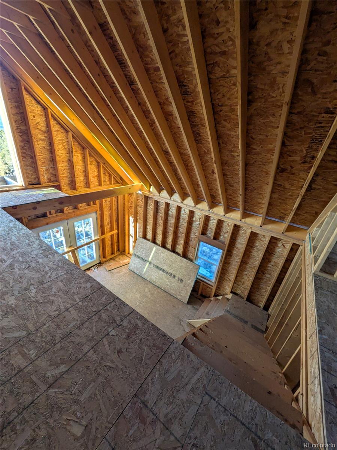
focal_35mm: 14
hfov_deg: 85.7
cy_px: 225
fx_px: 182
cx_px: 168
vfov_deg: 102.1
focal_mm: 1.83
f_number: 2.2
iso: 89
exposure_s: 1/100
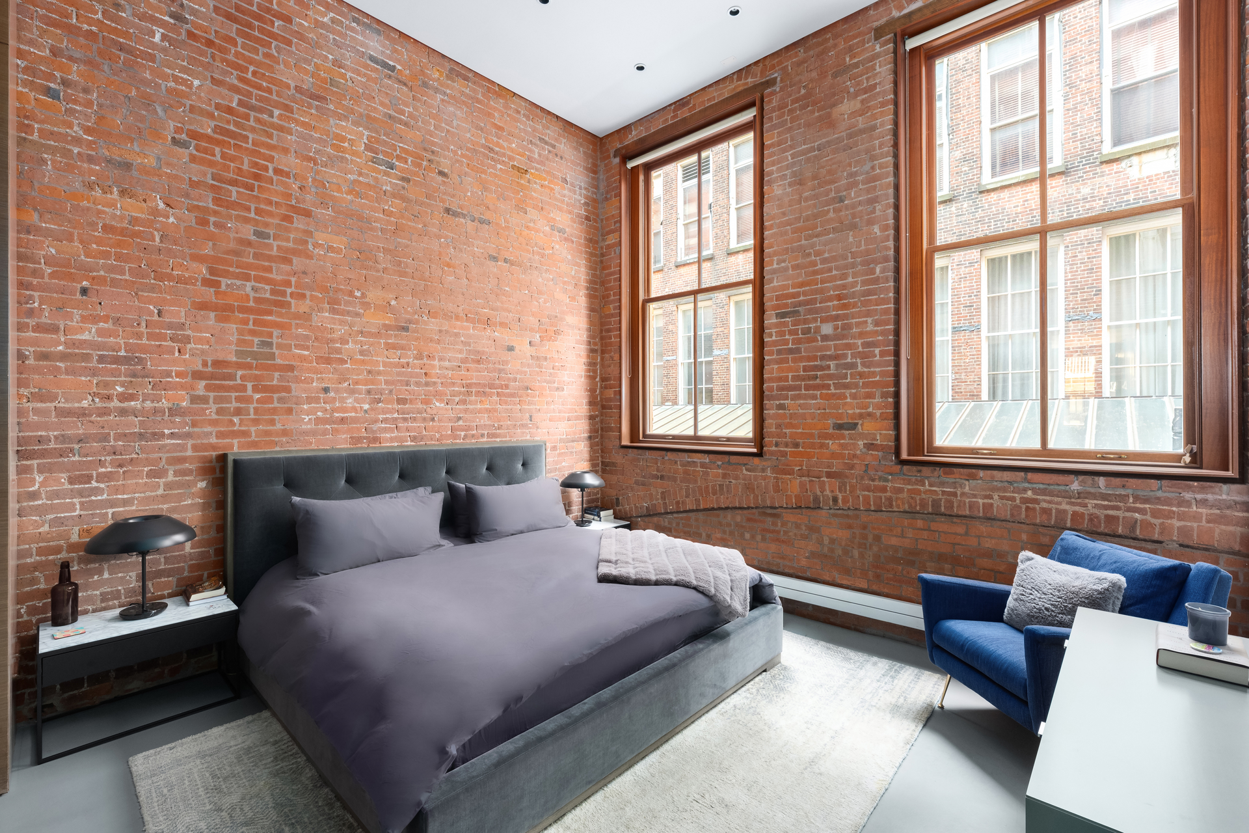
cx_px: 624
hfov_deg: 100.4
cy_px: 416
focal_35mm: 15
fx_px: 520
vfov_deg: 77.3
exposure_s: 2
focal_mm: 15
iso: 1000
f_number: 13
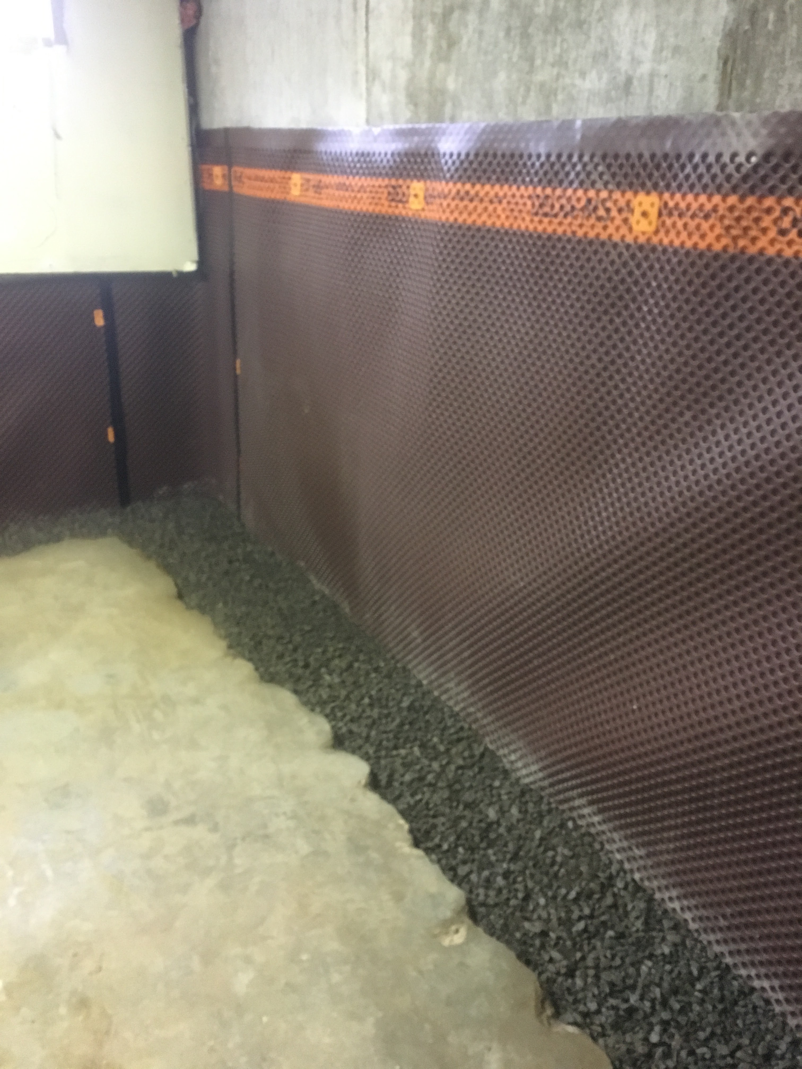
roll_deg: -2.4
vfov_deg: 61.7
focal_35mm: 29
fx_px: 896
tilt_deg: -21.9
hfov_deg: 48.2
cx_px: 401
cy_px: 534
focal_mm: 4.15
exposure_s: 1/15
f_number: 2.2
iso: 250
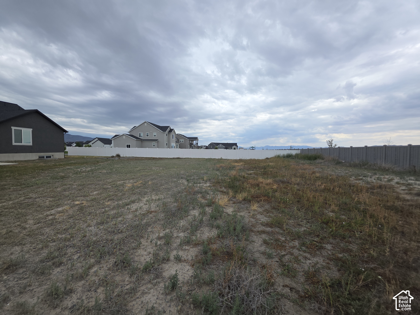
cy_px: 158
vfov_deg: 89.9
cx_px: 210
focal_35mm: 13
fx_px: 158
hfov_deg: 106.2
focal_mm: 2.2
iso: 40
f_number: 1.9
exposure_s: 1/1369
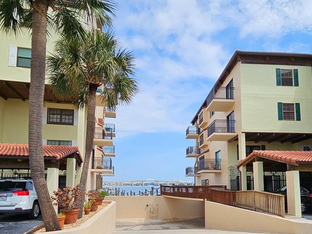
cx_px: 172
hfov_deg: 76.1
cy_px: 166
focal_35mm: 22
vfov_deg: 58.8
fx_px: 198
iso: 50
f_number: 2.2
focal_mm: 2.2
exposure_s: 1/2650
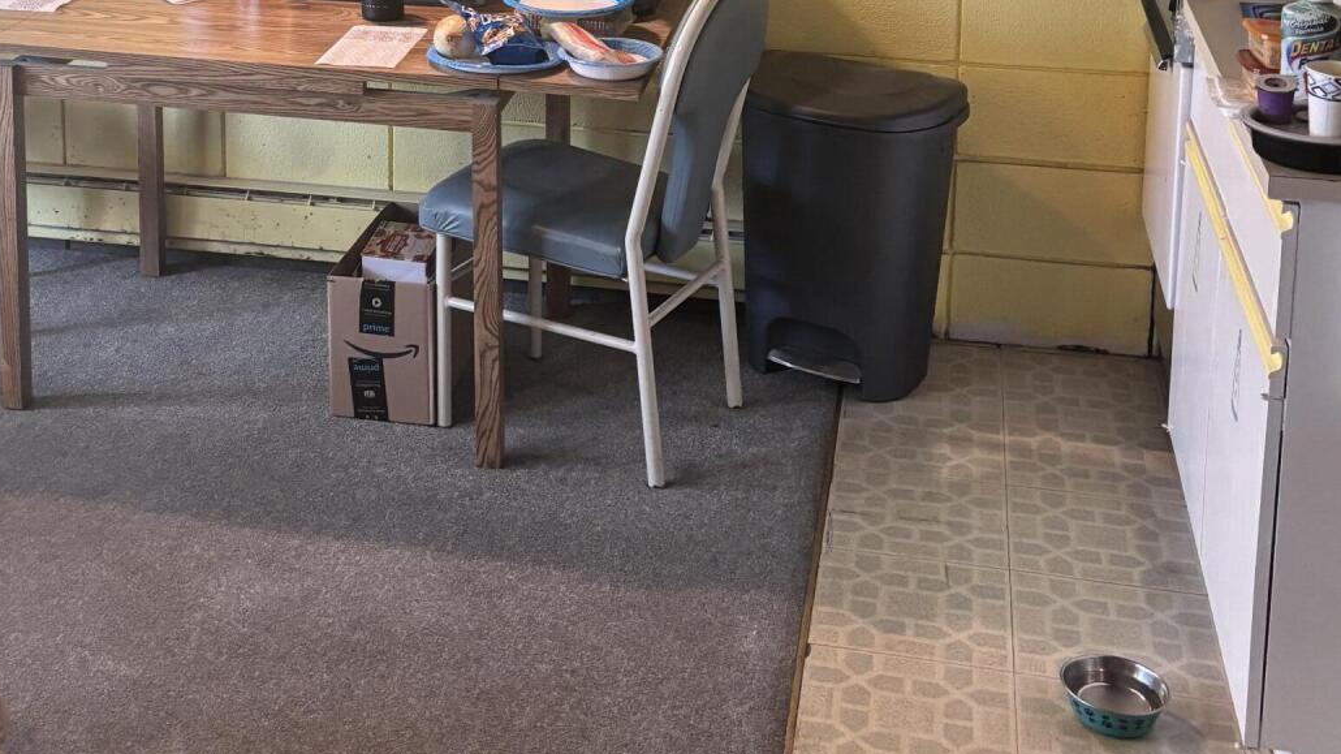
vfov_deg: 20.6
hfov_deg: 37.2
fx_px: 1955
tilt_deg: -11.5
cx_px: 393
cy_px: -104
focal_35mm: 55
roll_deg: +0.2
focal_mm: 5.96
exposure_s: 1/60
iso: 160
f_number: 1.6
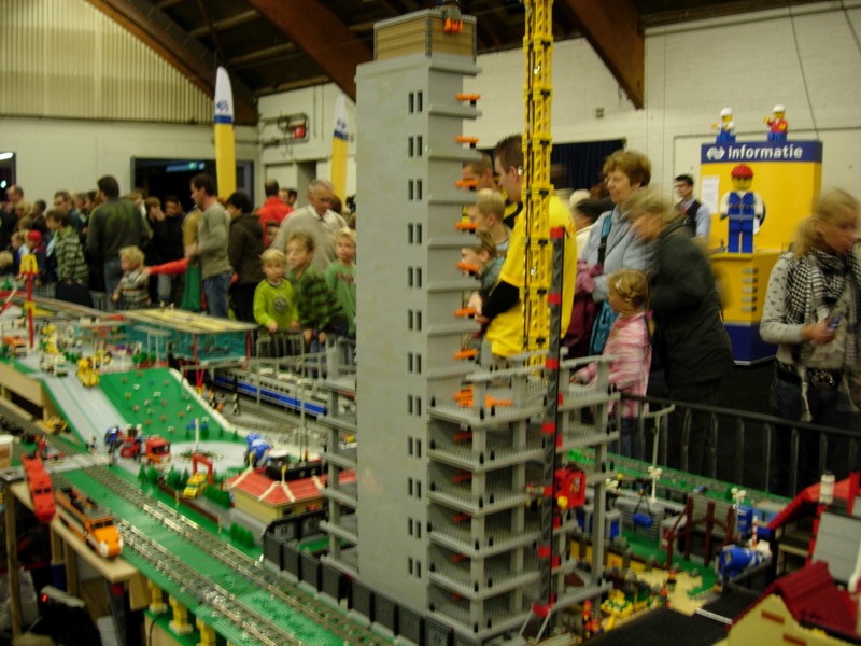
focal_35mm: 38
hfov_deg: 49.0
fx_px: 945
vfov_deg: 37.7
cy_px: 323
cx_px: 430
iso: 64
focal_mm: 7.8
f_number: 2.8
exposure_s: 1/4.1
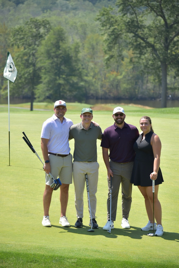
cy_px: 134
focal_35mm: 210
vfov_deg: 9.8
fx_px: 1566
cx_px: 90
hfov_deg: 6.5
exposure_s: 1/1000
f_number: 5.6
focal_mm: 140
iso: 200
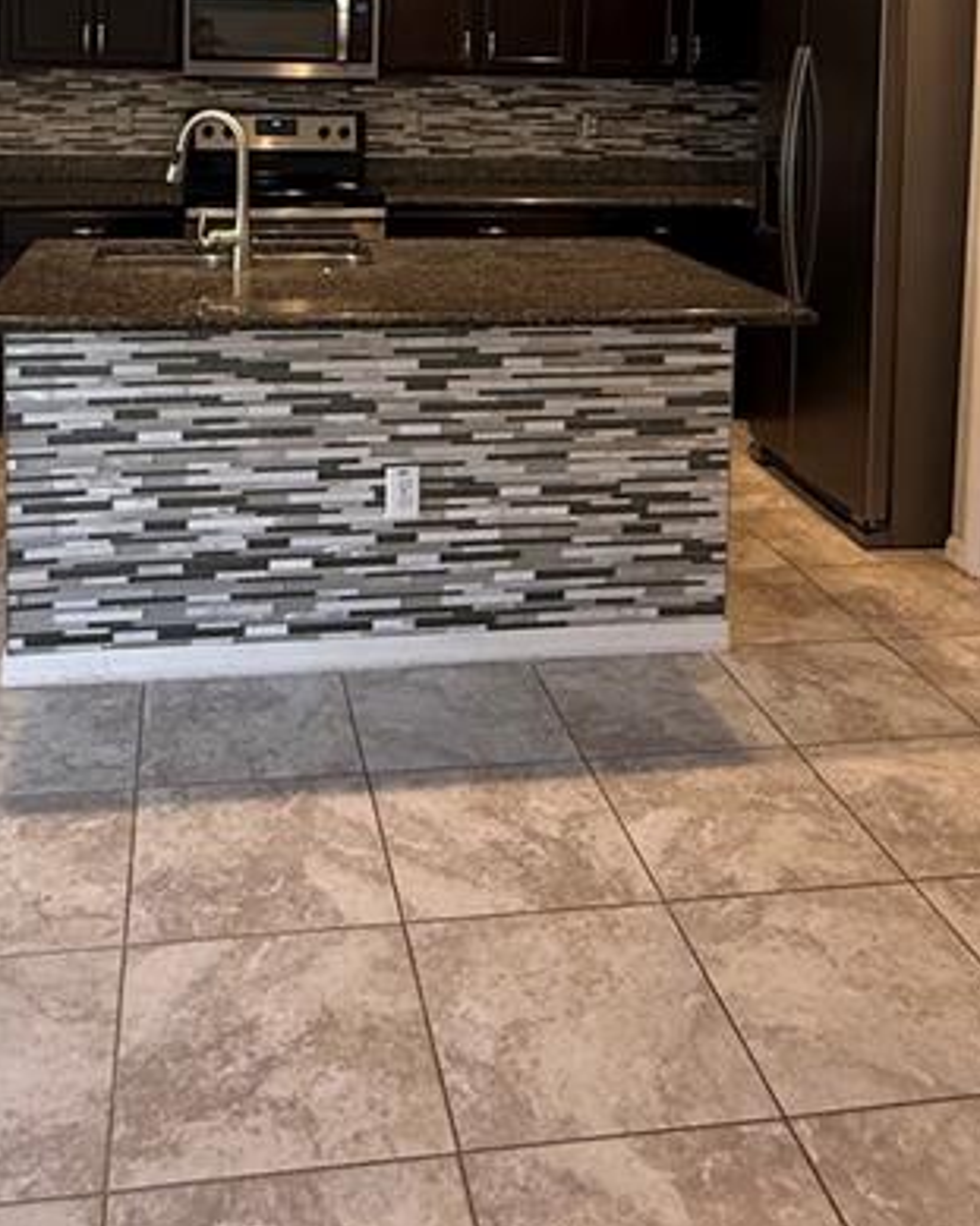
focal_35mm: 36
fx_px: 1306
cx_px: 394
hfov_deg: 41.0
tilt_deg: -3.4
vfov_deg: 45.8
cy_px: 136
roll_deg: -1.8
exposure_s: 1/60
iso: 320
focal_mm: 2.22
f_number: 2.2
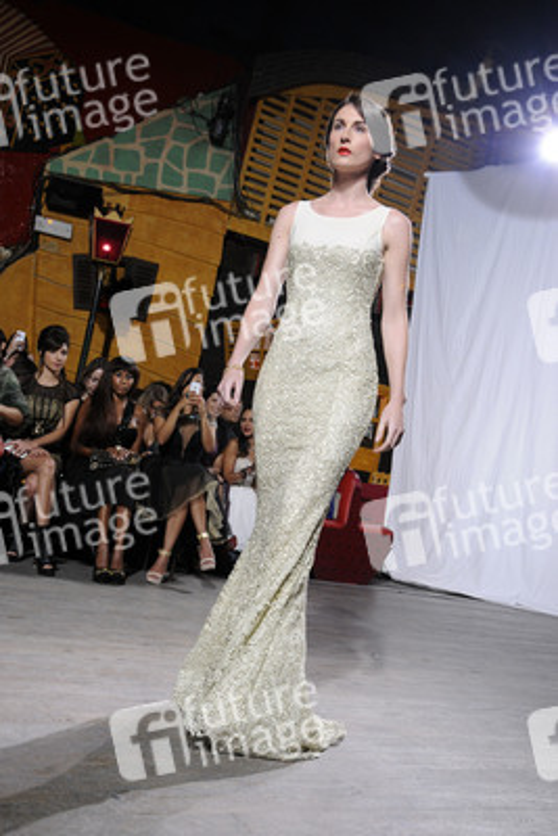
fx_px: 871
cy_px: 418
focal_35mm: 38
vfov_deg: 51.3
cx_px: 279
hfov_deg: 35.5
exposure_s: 1/320
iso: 1000
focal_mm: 25
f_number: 5.6
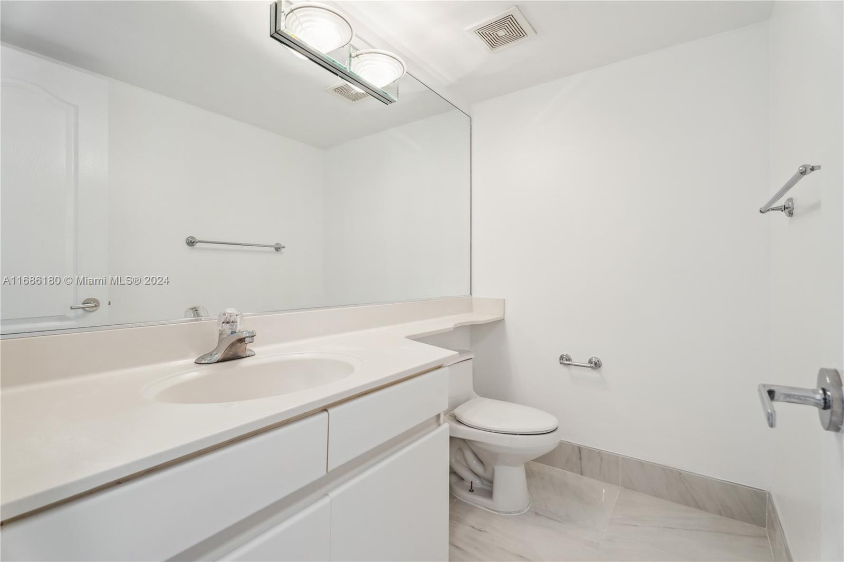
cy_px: 281
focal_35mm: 16
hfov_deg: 96.7
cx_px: 422
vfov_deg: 73.7
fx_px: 375
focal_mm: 16
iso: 400
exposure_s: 1/50
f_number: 8
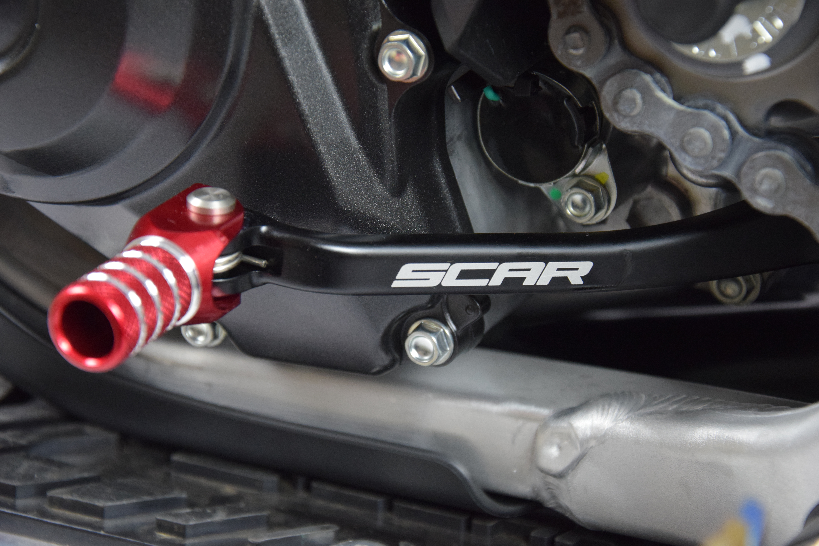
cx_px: 410
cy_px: 273
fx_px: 2900
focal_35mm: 128
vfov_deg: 10.8
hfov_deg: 16.1
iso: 1800
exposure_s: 1/125
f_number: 5.6
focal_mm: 85
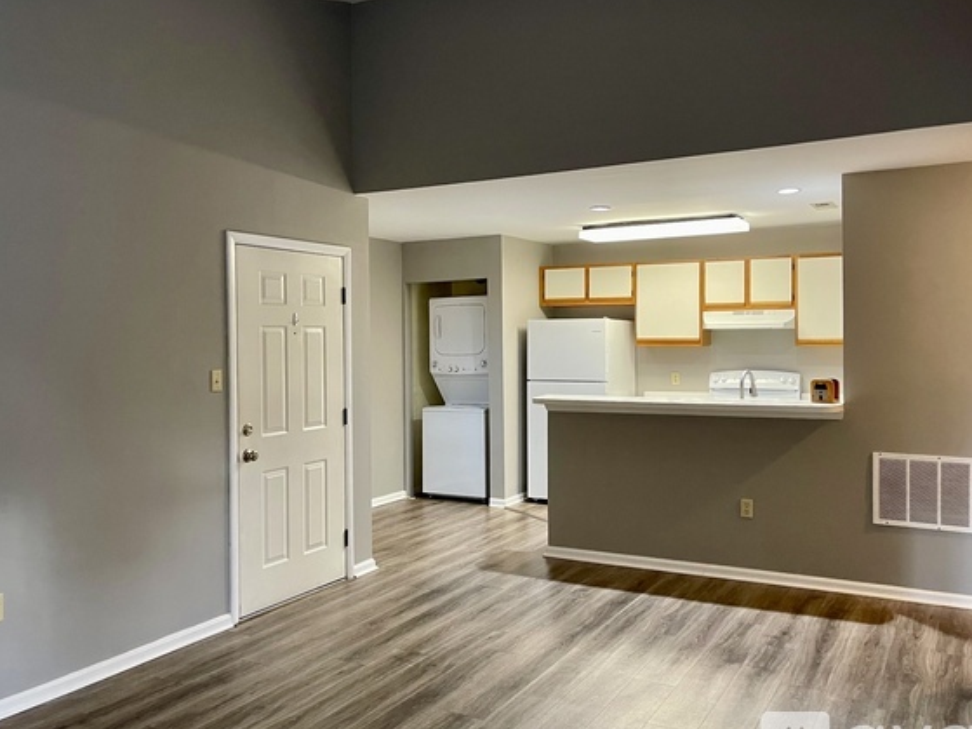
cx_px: 462
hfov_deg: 58.3
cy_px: 346
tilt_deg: -0.6
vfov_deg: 45.4
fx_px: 870
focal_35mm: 31
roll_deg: +0.5
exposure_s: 1/60
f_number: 1.6
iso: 320
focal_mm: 5.1
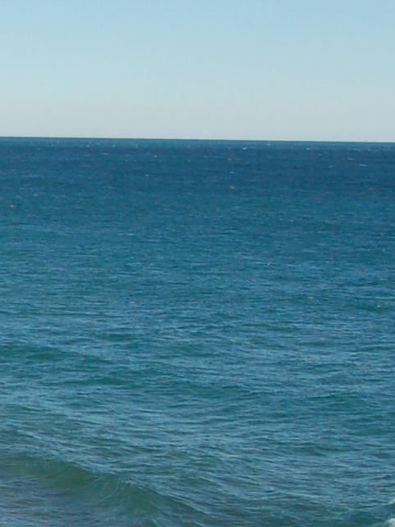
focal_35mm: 122
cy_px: 271
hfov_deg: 10.0
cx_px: -679
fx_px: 1856
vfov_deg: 16.1
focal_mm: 18
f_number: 10
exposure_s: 1/400
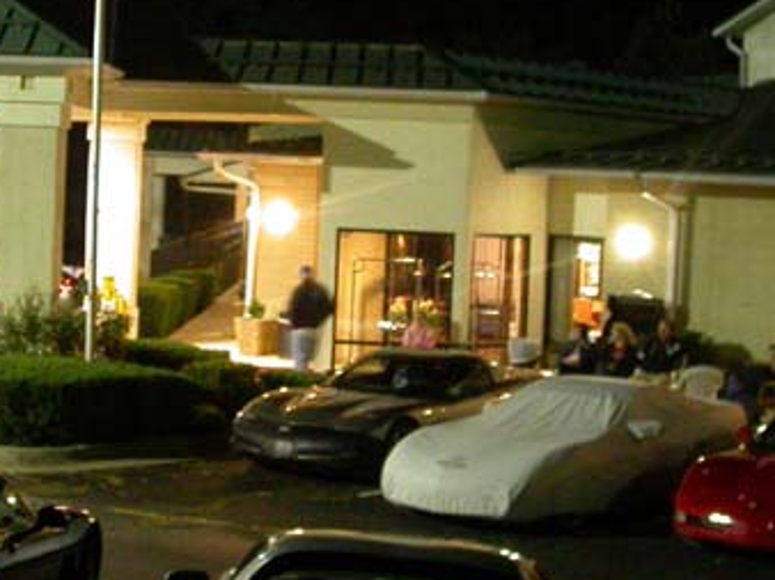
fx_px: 2014
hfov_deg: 21.7
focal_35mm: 90
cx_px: 225
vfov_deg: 16.4
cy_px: 232
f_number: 2.6
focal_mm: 7.85
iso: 400
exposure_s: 1/3.3
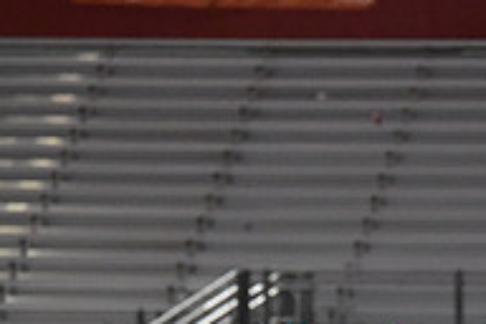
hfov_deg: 3.4
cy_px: 399
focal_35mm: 604
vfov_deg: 2.3
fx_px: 8153
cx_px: 344
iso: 10000
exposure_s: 1/1000
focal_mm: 200
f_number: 2.8
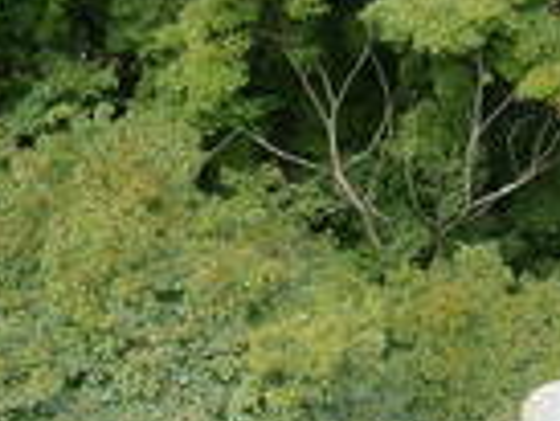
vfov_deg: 11.3
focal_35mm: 130
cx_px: 638
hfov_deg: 14.7
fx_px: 2105
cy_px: 427
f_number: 4
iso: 80
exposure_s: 1/160
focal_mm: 4.7
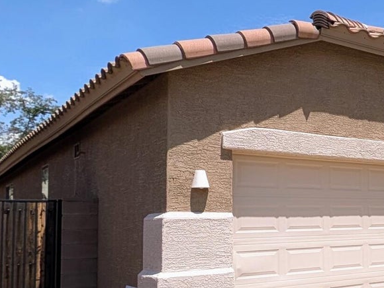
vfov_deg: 32.6
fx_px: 489
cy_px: 198
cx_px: 504
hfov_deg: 32.1
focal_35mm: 44
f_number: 1.7
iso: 62
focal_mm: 2.02
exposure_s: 1/3663
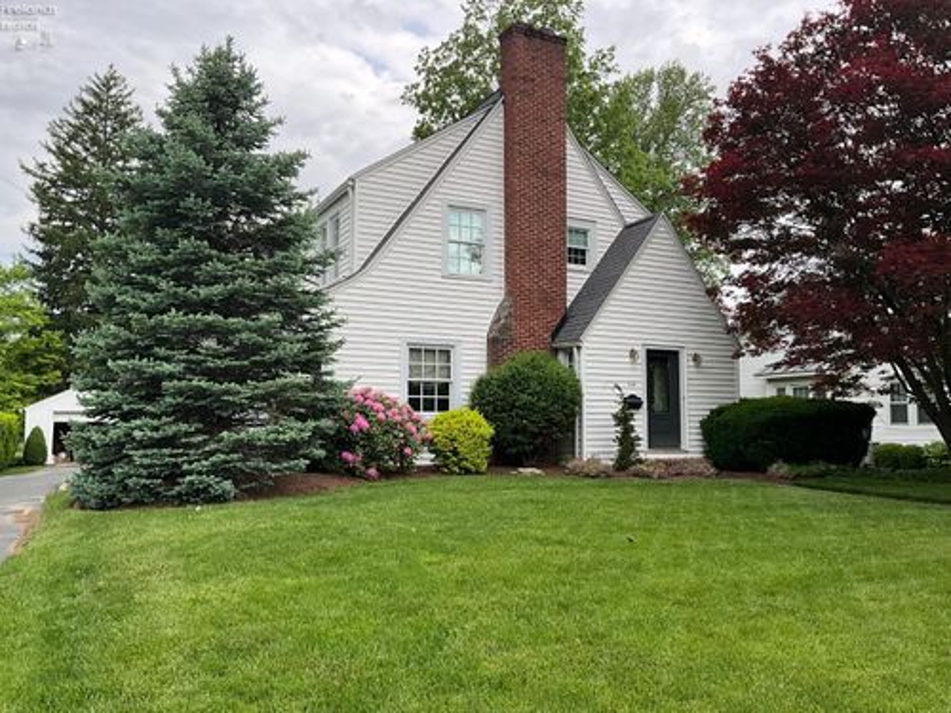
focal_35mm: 29
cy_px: 356
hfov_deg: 61.7
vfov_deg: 48.2
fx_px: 797
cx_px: 476
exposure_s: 1/231
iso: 20
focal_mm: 3
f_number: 1.8
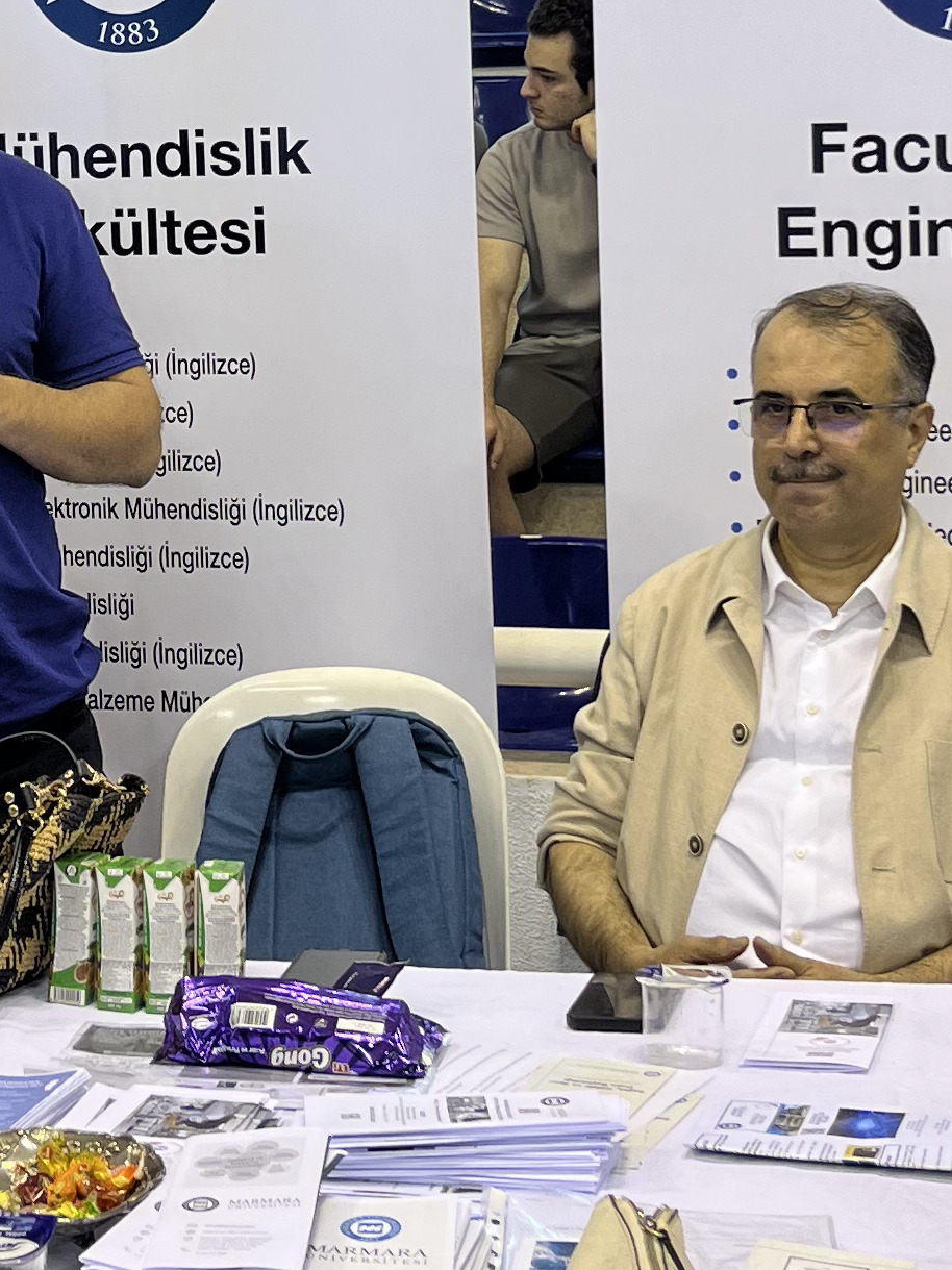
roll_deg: +0.9
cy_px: 57
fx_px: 3154
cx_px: 266
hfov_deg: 17.1
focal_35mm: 86
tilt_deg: +0.3
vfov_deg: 22.1
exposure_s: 1/100
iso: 40
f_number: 1.6
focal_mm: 5.1
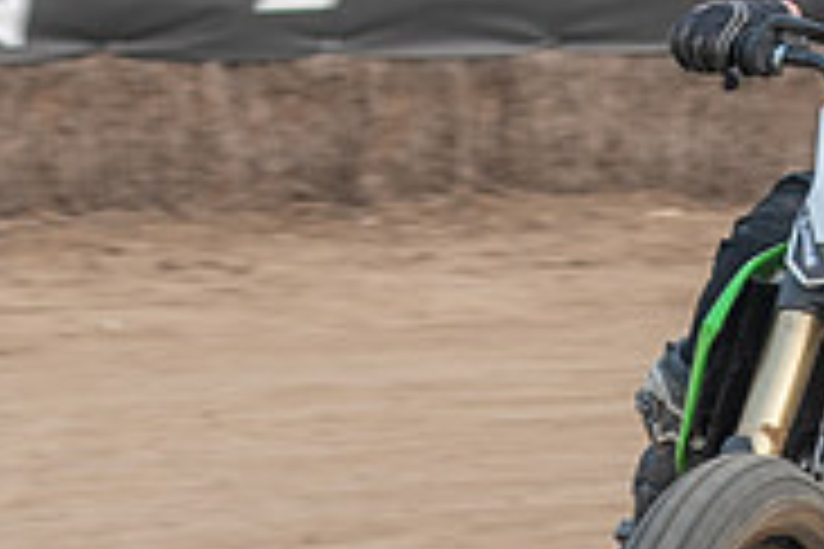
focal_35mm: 476
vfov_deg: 2.9
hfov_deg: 4.3
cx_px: 803
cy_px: 713
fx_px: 10894
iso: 200
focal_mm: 70
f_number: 4
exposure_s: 1/250
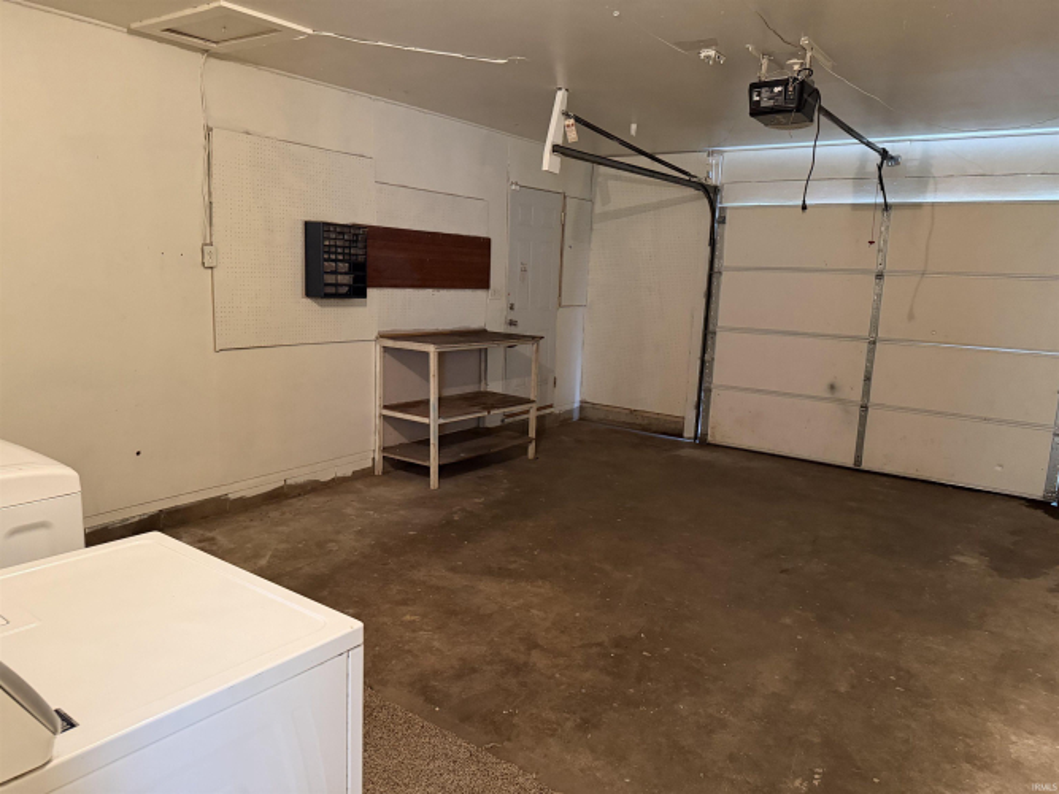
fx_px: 734
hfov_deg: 71.6
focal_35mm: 24
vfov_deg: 56.8
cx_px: 530
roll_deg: -2.5
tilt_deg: -10.4
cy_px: 397
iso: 800
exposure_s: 1/40
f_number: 1.78
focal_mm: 6.76
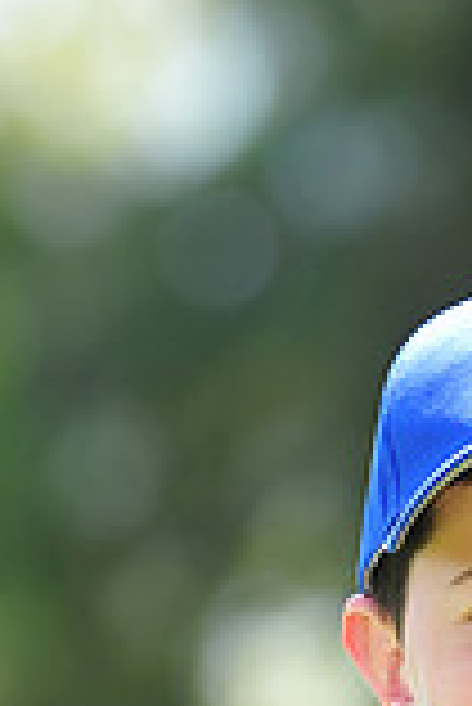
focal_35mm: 737
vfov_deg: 2.8
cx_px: 557
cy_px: 890
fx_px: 14461
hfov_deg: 1.9
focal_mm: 200
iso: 200
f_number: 4.5
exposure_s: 1/250
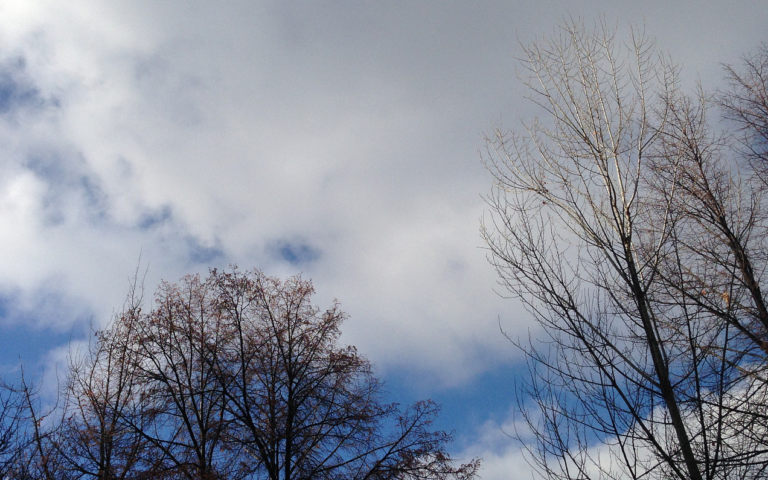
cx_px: 342
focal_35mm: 44
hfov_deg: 45.2
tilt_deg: +35.6
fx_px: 921
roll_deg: +1.1
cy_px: 208
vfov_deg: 29.2
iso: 50
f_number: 2.4
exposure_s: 1/3390
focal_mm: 4.12
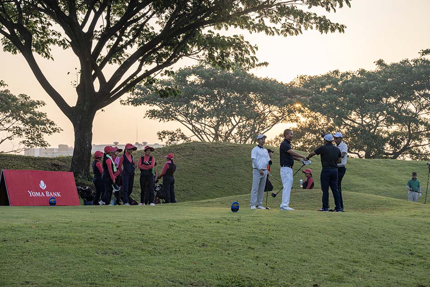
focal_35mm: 71
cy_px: 142
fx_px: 848
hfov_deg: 28.4
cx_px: 213
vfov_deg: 19.2
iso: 100
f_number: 5
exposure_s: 1/200
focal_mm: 70
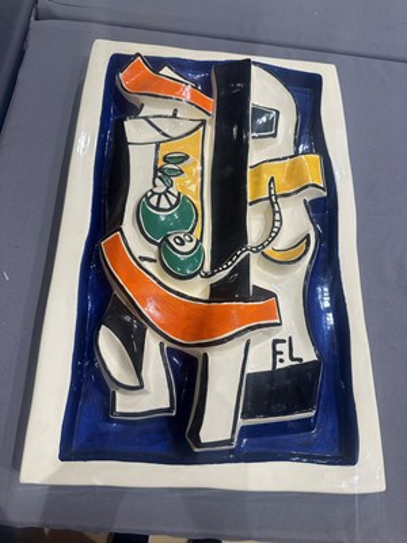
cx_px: 204
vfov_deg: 71.6
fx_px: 376
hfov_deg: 56.8
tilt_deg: -69.6
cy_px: 272
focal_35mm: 24
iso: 80
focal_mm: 6.86
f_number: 1.78
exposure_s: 1/120
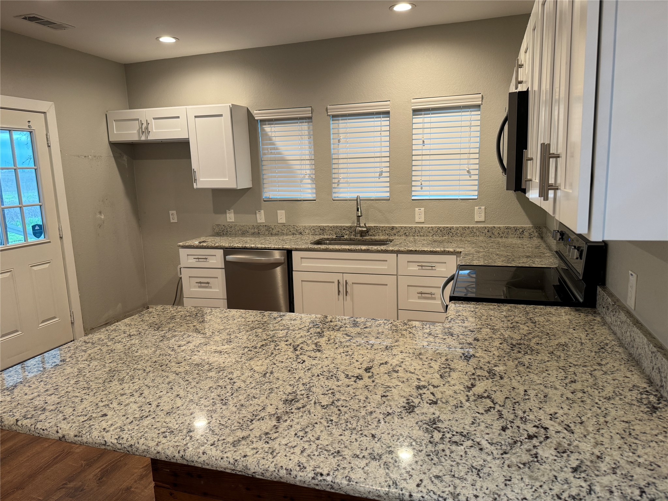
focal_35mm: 24
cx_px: 334
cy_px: 250
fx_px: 463
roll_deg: +1.1
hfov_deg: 71.6
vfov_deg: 56.8
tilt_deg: -10.1
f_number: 1.78
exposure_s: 1/60
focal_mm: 6.86
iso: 160
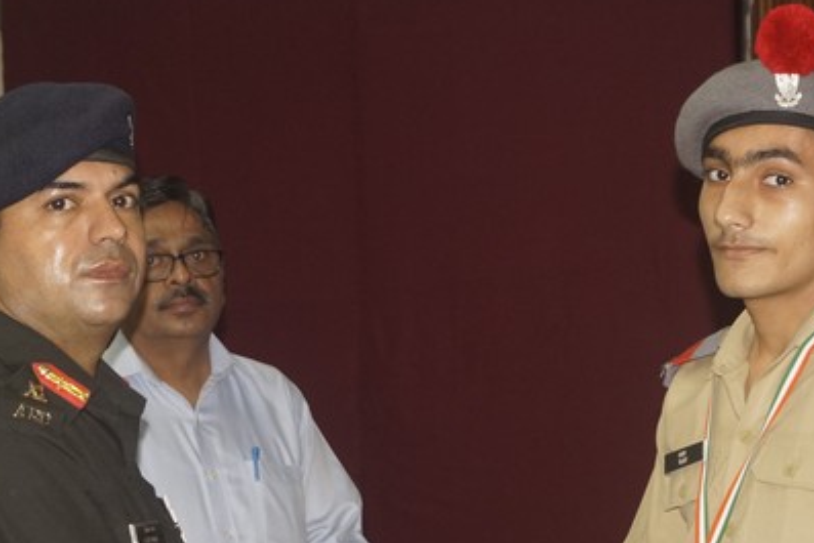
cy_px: 416
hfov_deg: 17.2
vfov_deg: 11.5
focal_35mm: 119
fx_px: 2689
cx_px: 543
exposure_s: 1/60
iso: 800
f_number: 5.6
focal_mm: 45
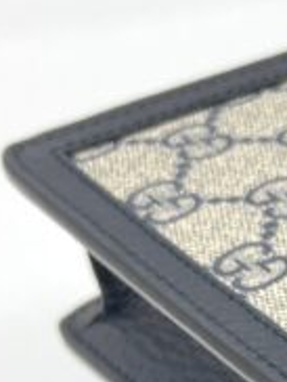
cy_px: 493
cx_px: 545
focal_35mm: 146
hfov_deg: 9.6
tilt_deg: -49.0
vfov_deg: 13.1
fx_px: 1610
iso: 32
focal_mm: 5.7
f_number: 1.5
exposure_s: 1/100
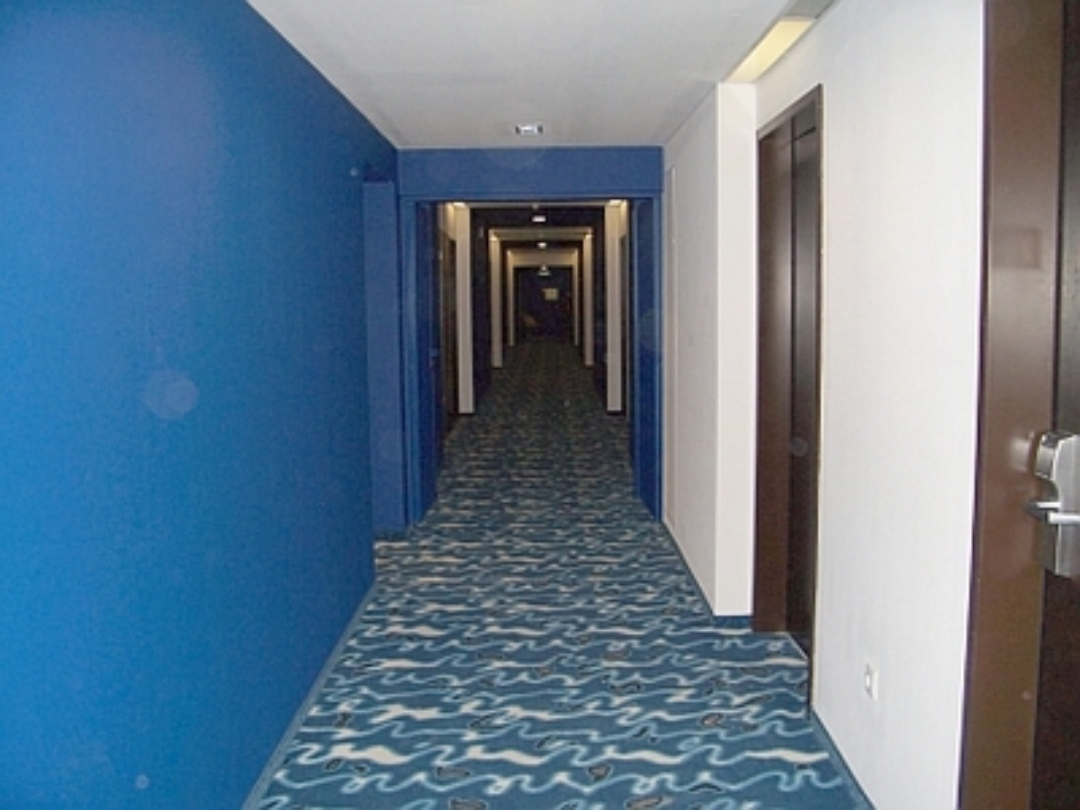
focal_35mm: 34
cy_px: 405
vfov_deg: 41.8
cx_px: 540
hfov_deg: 54.0
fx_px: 1061
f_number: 2.7
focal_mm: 5.6
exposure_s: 1/60
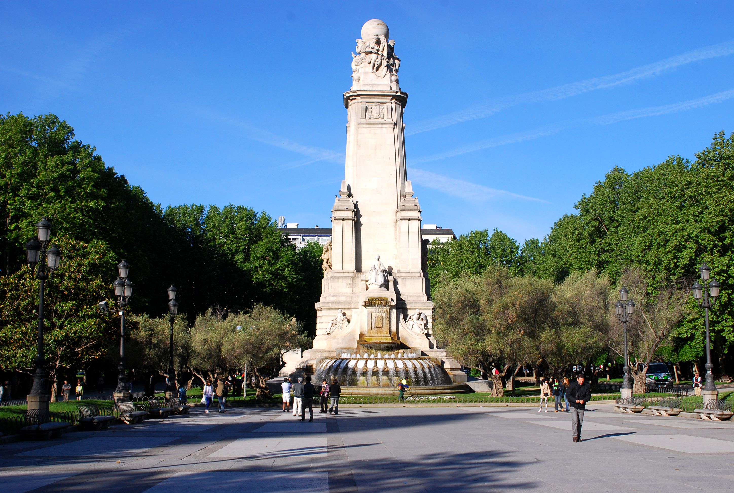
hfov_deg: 44.9
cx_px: 367
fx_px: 889
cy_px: 246
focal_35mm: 44
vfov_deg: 31.0
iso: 200
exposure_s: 1/400
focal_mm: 29
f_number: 10
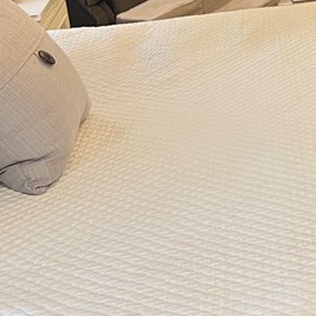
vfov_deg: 18.6
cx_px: 535
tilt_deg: -14.5
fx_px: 909
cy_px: -73
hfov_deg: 16.9
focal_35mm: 88
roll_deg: +1.6
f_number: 1.5
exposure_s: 1/40
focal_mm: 5.7
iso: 400
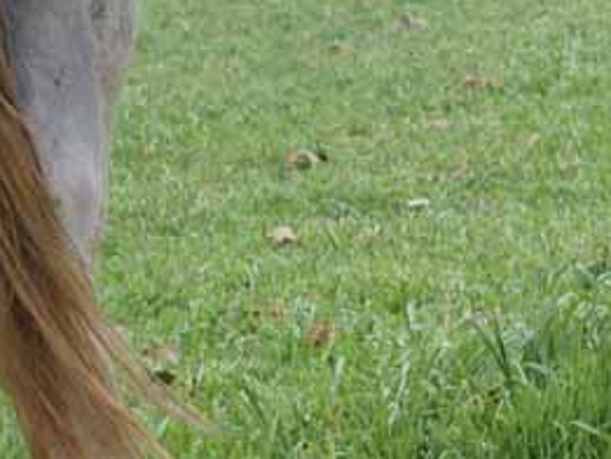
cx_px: 809
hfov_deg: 4.9
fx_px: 7081
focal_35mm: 401
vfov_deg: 3.7
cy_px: 775
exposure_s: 1/640
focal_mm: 24
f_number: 3.5
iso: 100
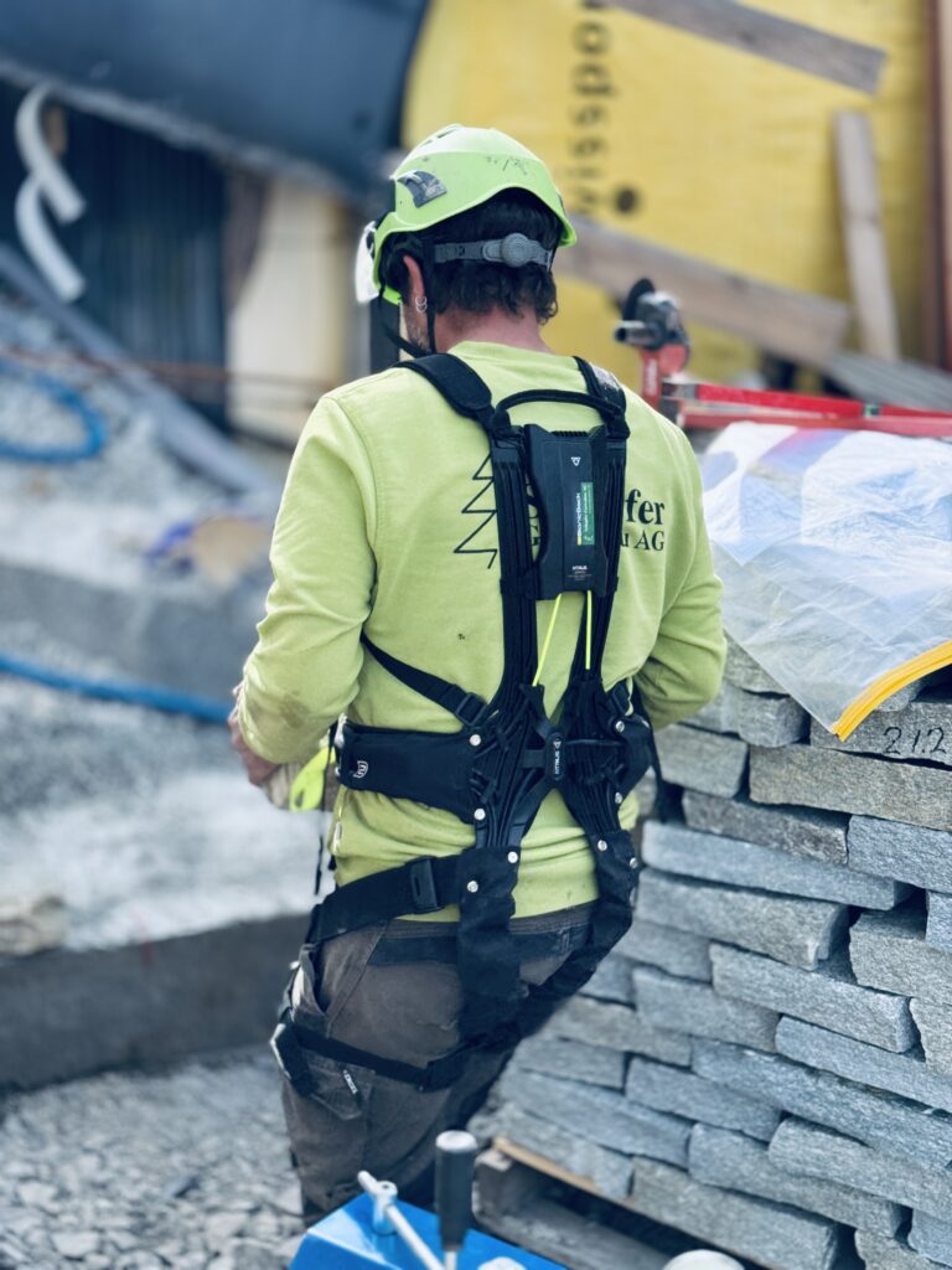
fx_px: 1760
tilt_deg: -13.7
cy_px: 635
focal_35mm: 48
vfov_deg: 39.7
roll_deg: -2.5
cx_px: 476
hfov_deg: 30.3
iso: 100
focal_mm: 6.76
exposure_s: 1/1883
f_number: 1.78
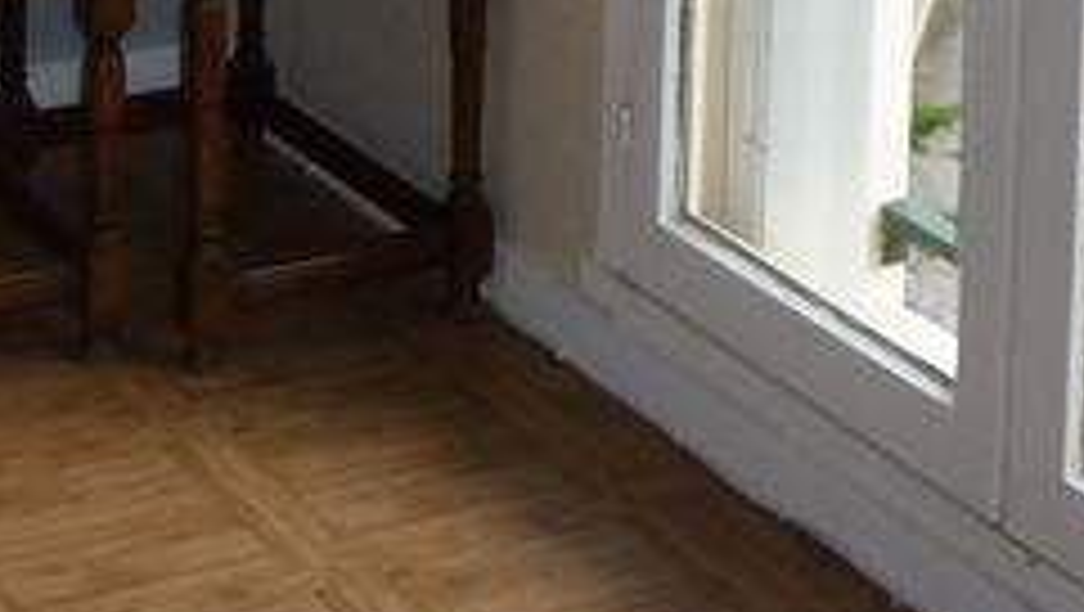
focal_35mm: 113
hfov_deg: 18.9
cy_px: -945
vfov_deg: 9.4
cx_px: 364
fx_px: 3251
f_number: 3.3
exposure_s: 1/60
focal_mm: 4.1
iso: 100
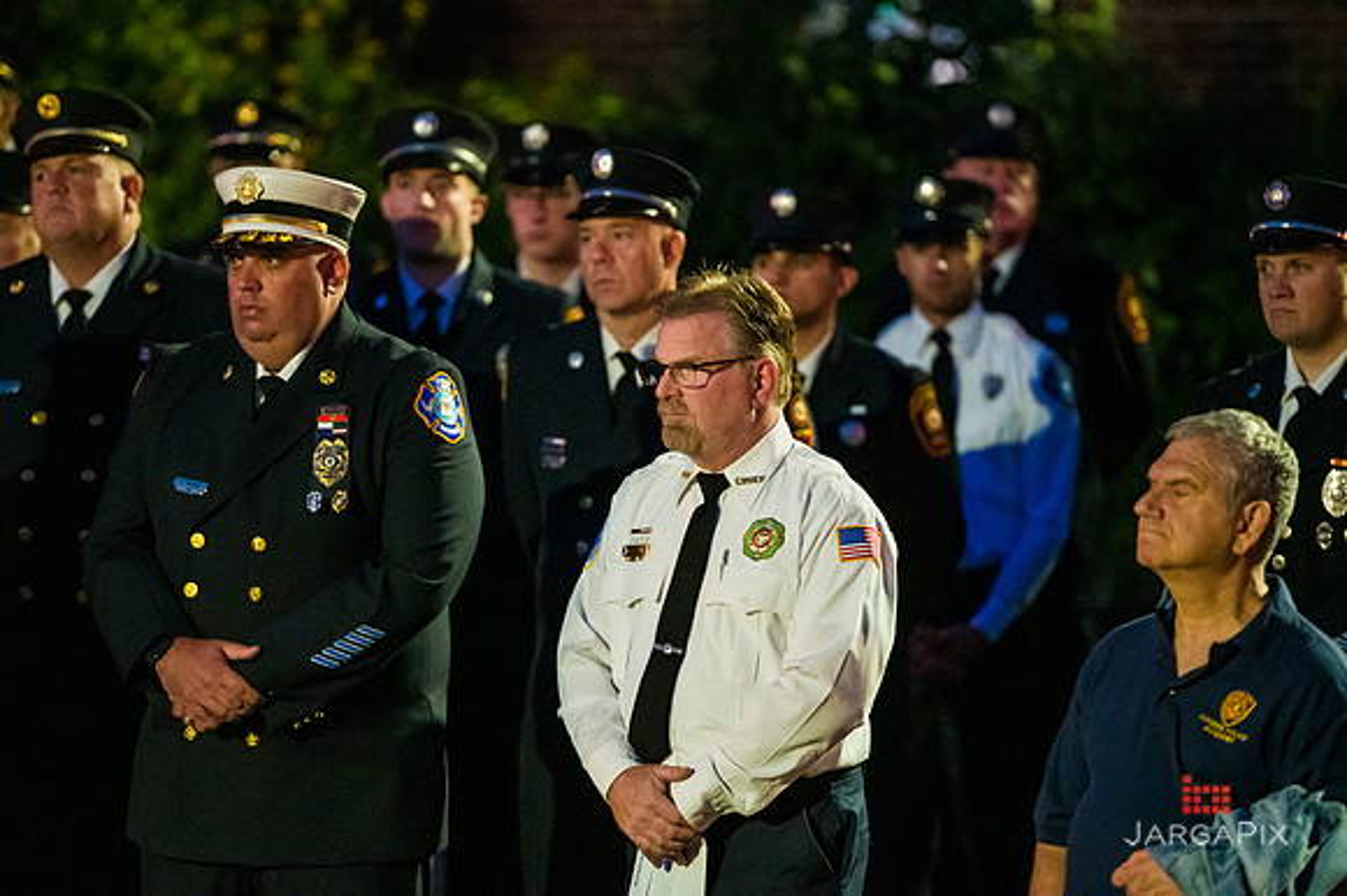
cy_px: 448
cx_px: 674
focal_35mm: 200
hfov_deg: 10.3
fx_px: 7479
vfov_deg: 6.9
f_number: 3.2
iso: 12800
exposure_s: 1/50
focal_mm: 200
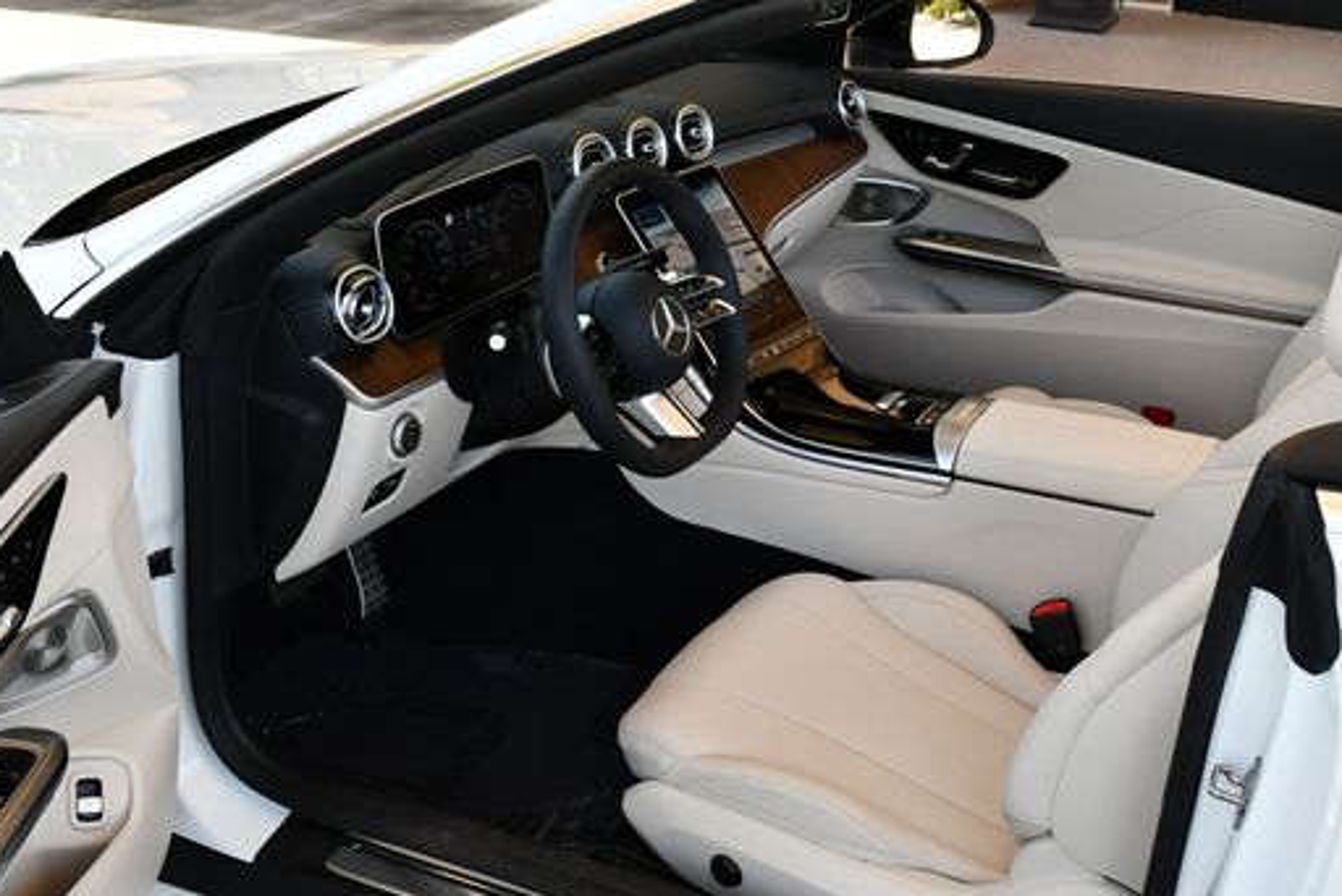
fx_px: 1678
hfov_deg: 43.3
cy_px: 456
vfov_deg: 29.9
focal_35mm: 45
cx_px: 826
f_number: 5.6
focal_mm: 18
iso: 400
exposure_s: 1/250
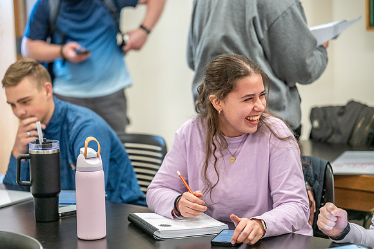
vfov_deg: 13.2
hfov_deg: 19.6
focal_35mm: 104
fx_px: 1081
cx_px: 187
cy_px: 124
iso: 640
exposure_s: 1/100
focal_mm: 104
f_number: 2.8
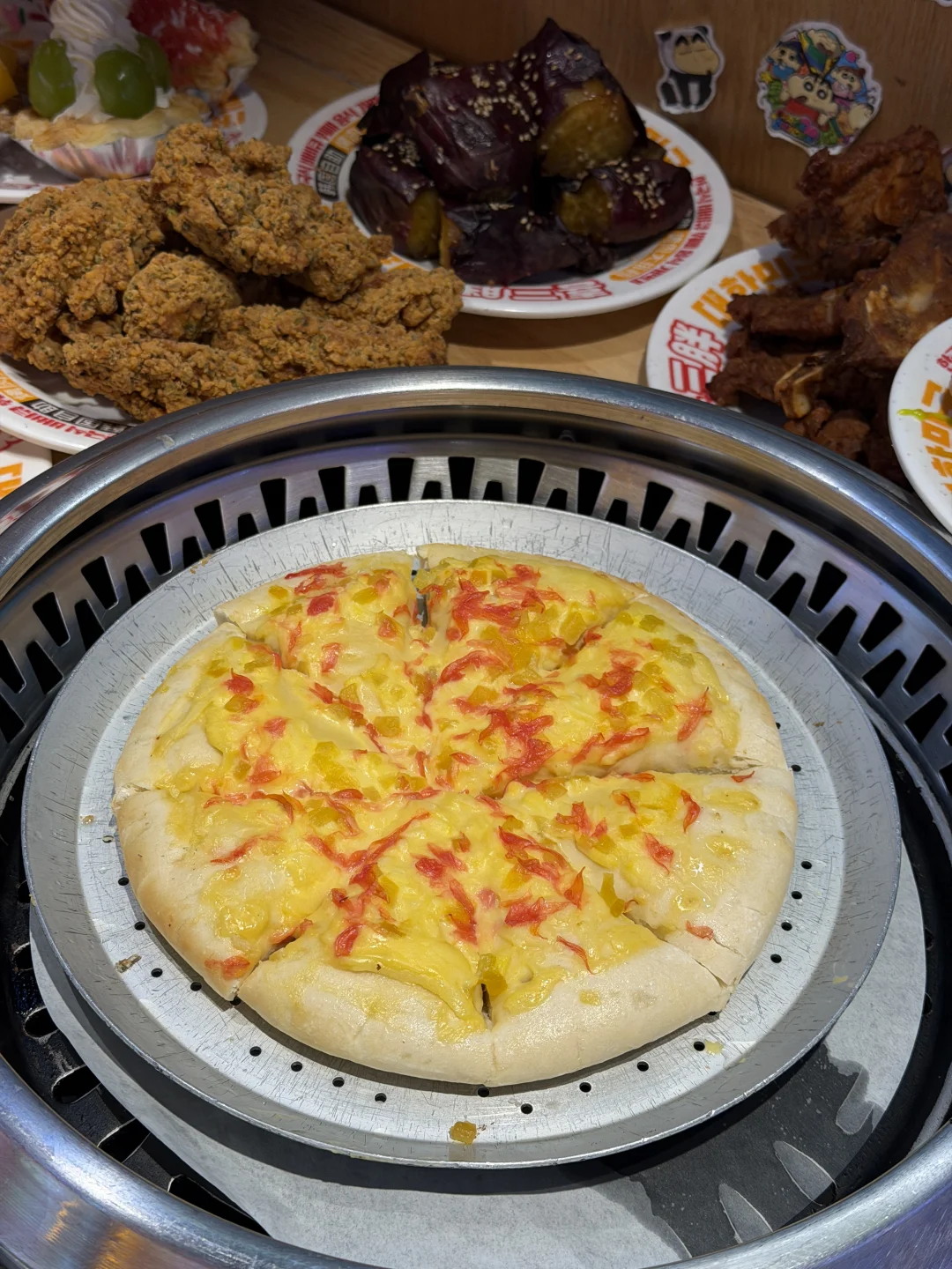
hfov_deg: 30.3
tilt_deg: -45.3
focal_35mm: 48
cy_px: 634
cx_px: 476
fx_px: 1760
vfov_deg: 39.7
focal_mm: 6.76
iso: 64
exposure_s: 1/307
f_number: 1.78
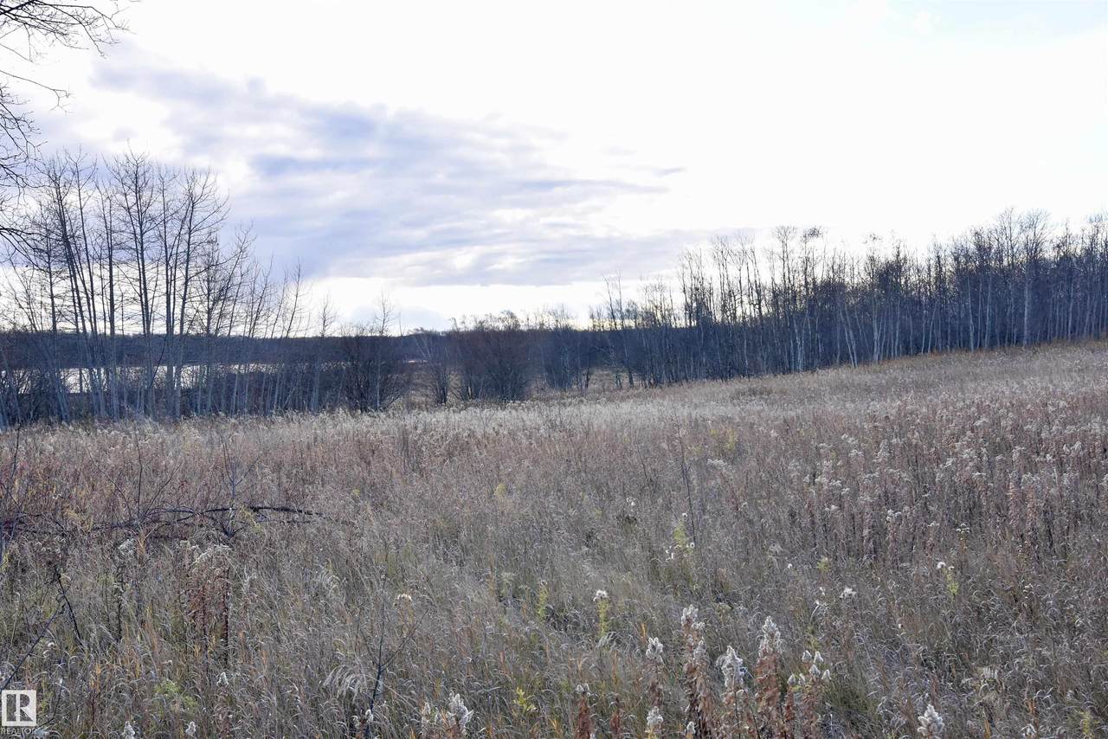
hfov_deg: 61.9
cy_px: 370
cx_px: 554
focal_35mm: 30
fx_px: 923
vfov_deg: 43.6
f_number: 8
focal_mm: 20
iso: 500
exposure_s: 1/500
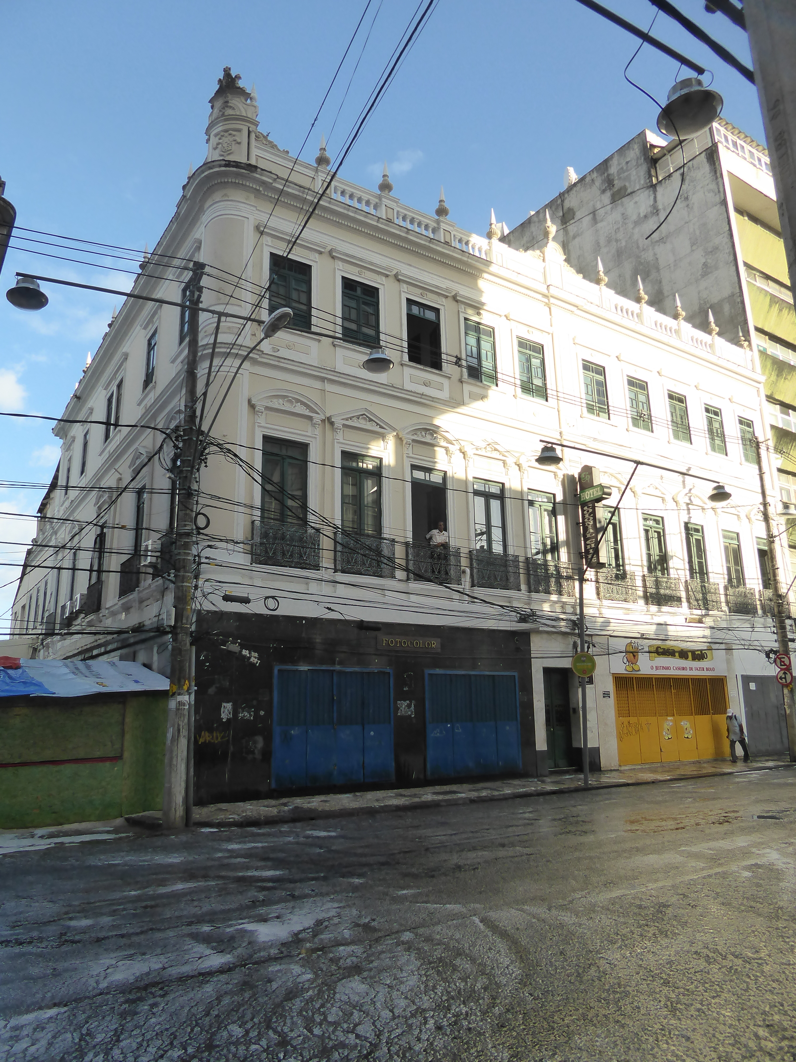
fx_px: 767
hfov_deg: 54.9
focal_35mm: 25
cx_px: 398
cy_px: 531
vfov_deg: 69.4
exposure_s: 1/400
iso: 160
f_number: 3.3
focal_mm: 4.3
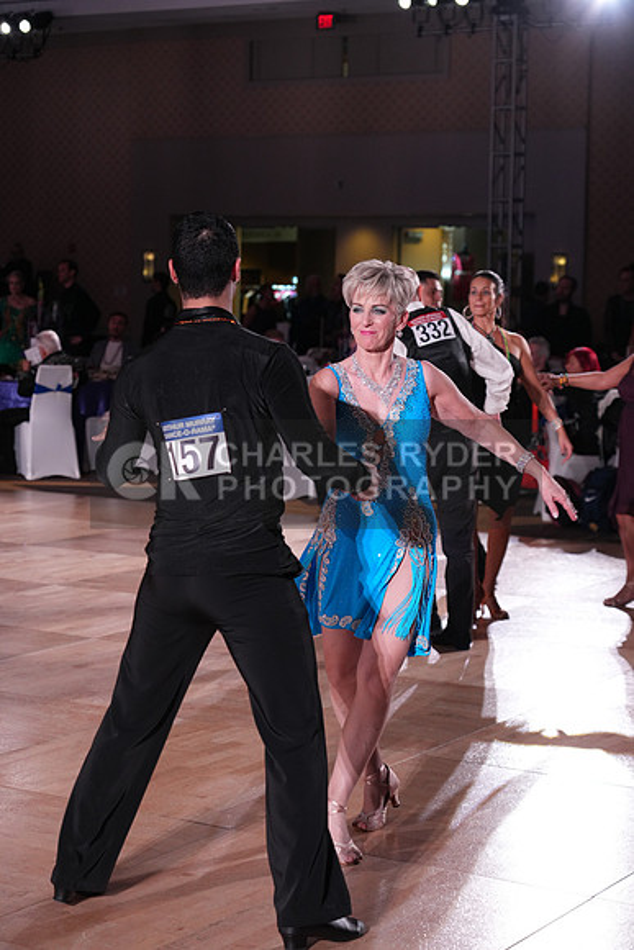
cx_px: 317
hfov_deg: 18.7
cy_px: 475
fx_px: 1927
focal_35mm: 73
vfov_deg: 27.7
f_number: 4
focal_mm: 73
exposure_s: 1/400
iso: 2000
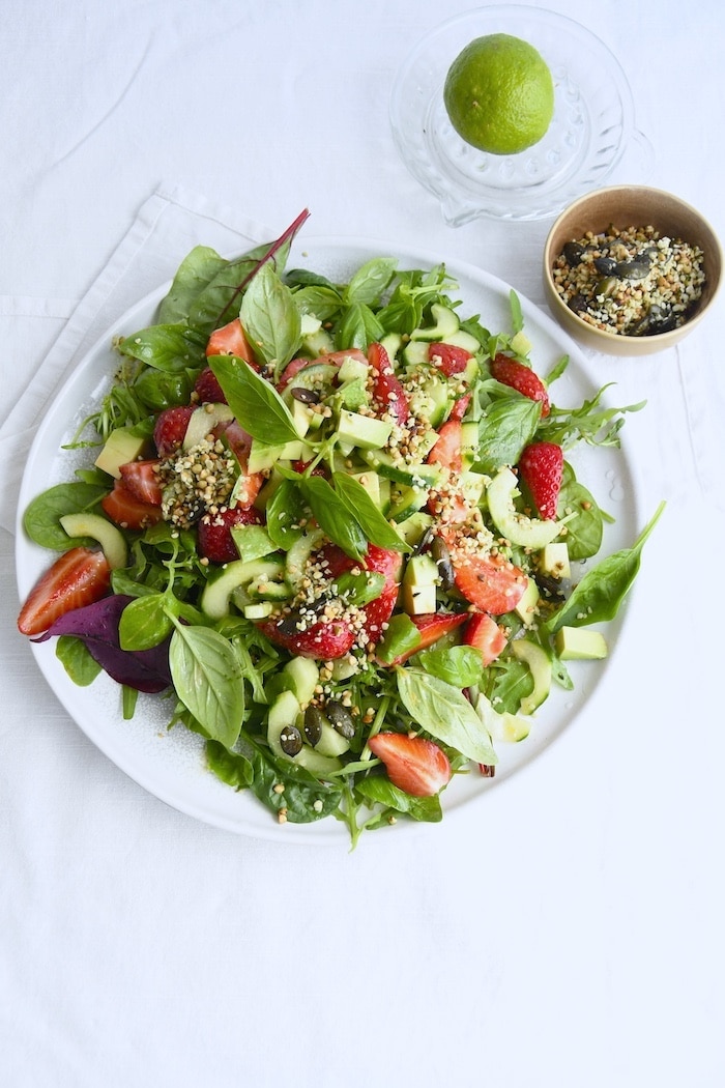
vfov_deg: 51.9
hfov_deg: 35.9
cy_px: 544
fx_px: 1118
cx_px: 362
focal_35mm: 37
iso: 800
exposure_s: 1/250
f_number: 8
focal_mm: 25
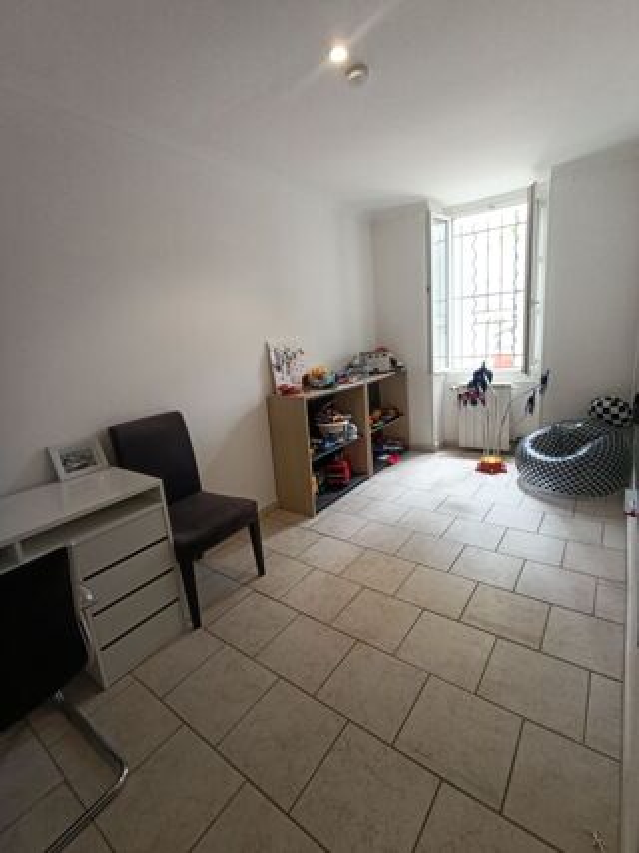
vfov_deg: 94.5
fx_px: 394
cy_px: 426
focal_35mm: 16
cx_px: 320
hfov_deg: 78.1
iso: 200
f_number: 2.2
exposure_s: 1/50
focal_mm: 1.65
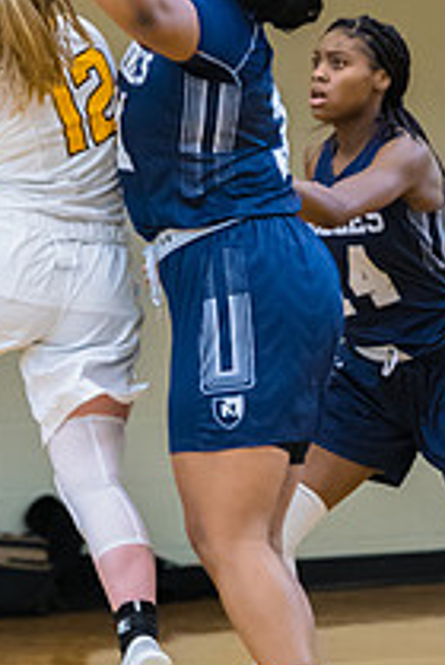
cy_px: 328
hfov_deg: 2.7
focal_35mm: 516
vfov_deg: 4.0
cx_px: 99
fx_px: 9535
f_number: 3.2
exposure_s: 1/400
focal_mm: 160
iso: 3200
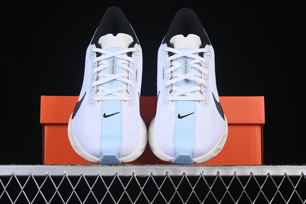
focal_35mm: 75
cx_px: 153
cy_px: 102
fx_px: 637
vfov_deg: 18.2
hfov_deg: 27.0
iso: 160
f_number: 8
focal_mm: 50
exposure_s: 1/100
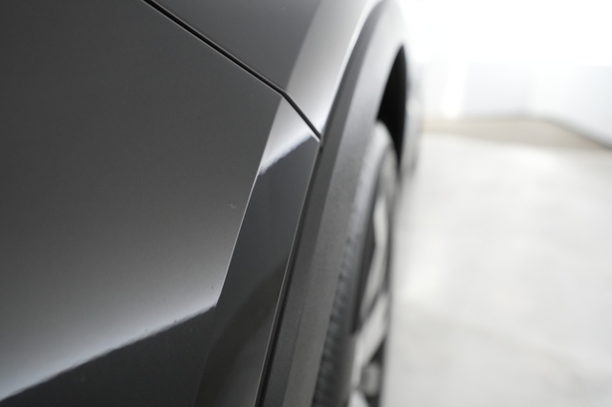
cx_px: 306
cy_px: 204
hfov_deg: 65.5
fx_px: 476
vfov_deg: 46.4
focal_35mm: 28
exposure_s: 1/100
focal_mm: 28
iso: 4000
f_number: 4.5
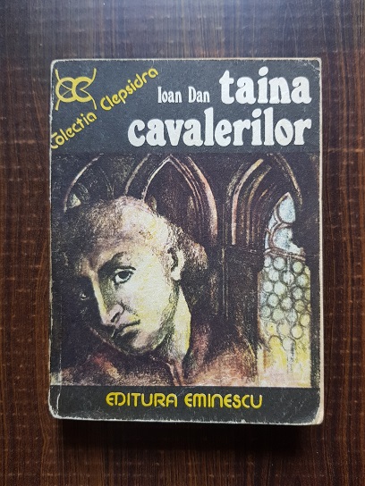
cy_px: 243
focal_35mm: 26
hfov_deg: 53.1
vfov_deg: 67.3
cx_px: 182
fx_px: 366
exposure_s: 1/17
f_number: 1.7
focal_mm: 4.3
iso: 200
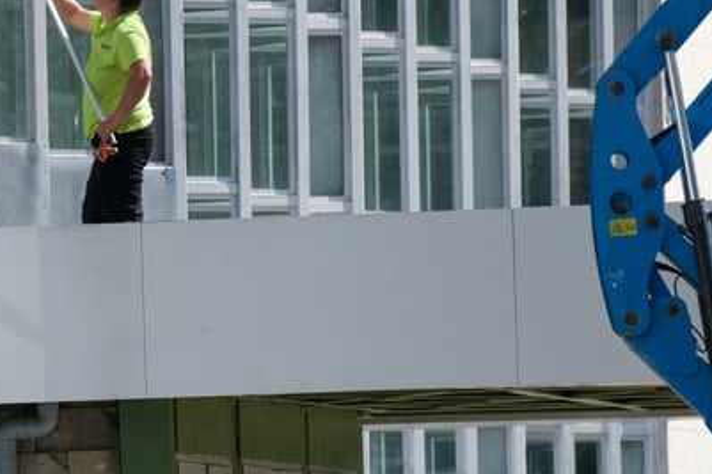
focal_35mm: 800
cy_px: 24
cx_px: 186
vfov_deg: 1.7
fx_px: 15815
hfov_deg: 2.6
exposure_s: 1/1000
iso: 320
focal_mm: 278.4
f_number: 6.4
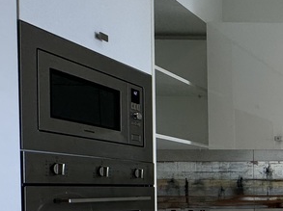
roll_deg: -0.3
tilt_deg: -0.8
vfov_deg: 28.3
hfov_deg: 26.3
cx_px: 440
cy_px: 195
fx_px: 400
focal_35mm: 49
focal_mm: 2.22
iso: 80
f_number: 2.2
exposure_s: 1/100
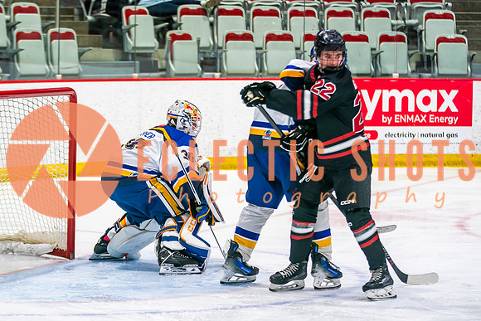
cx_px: 181
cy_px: 190
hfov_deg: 11.0
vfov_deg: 7.4
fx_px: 2495
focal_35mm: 187
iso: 500
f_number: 2.8
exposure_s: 1/640
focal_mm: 120
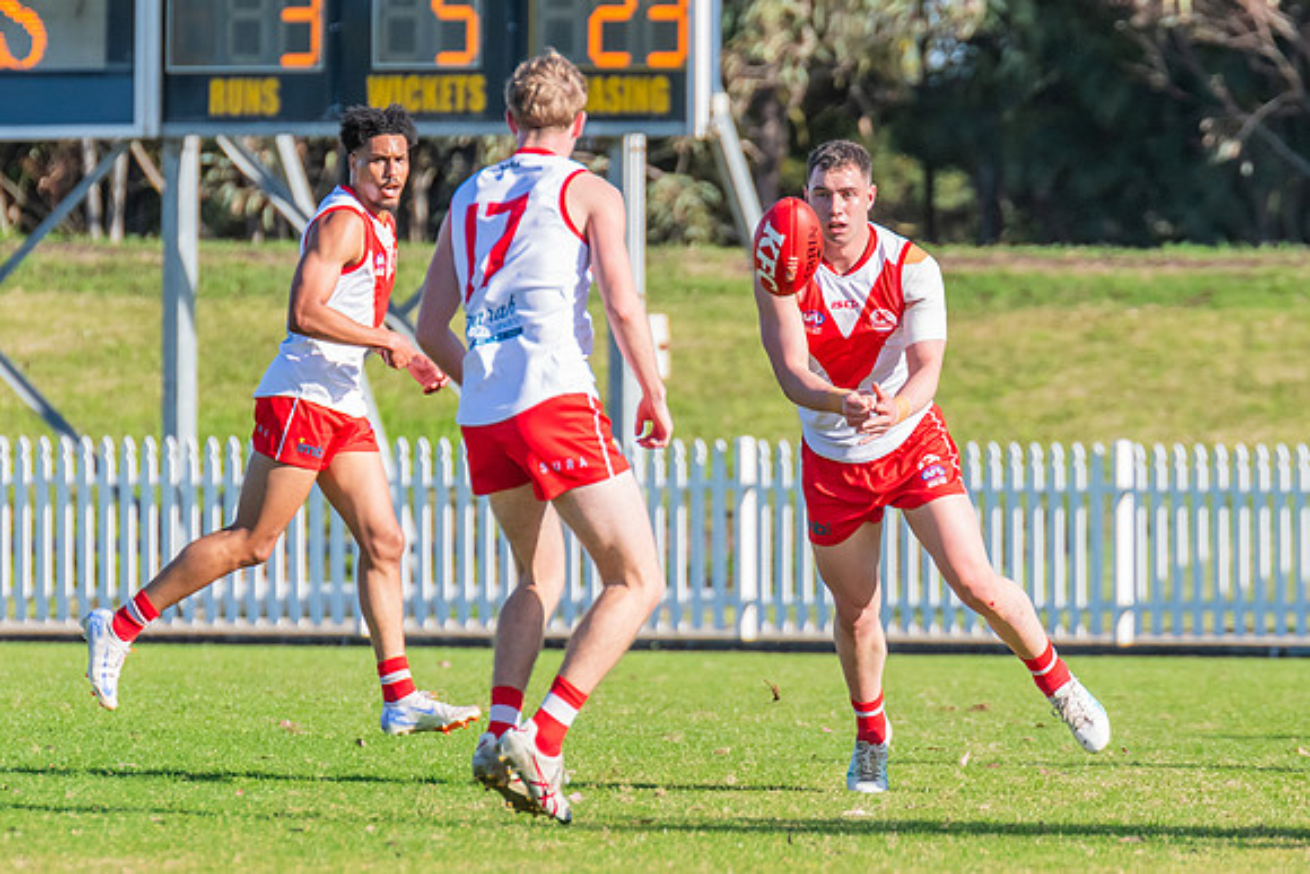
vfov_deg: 1.8
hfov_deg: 2.6
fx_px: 28427
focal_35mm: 781
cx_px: 833
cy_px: 543
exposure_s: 1/1250
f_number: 8
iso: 800
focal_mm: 420
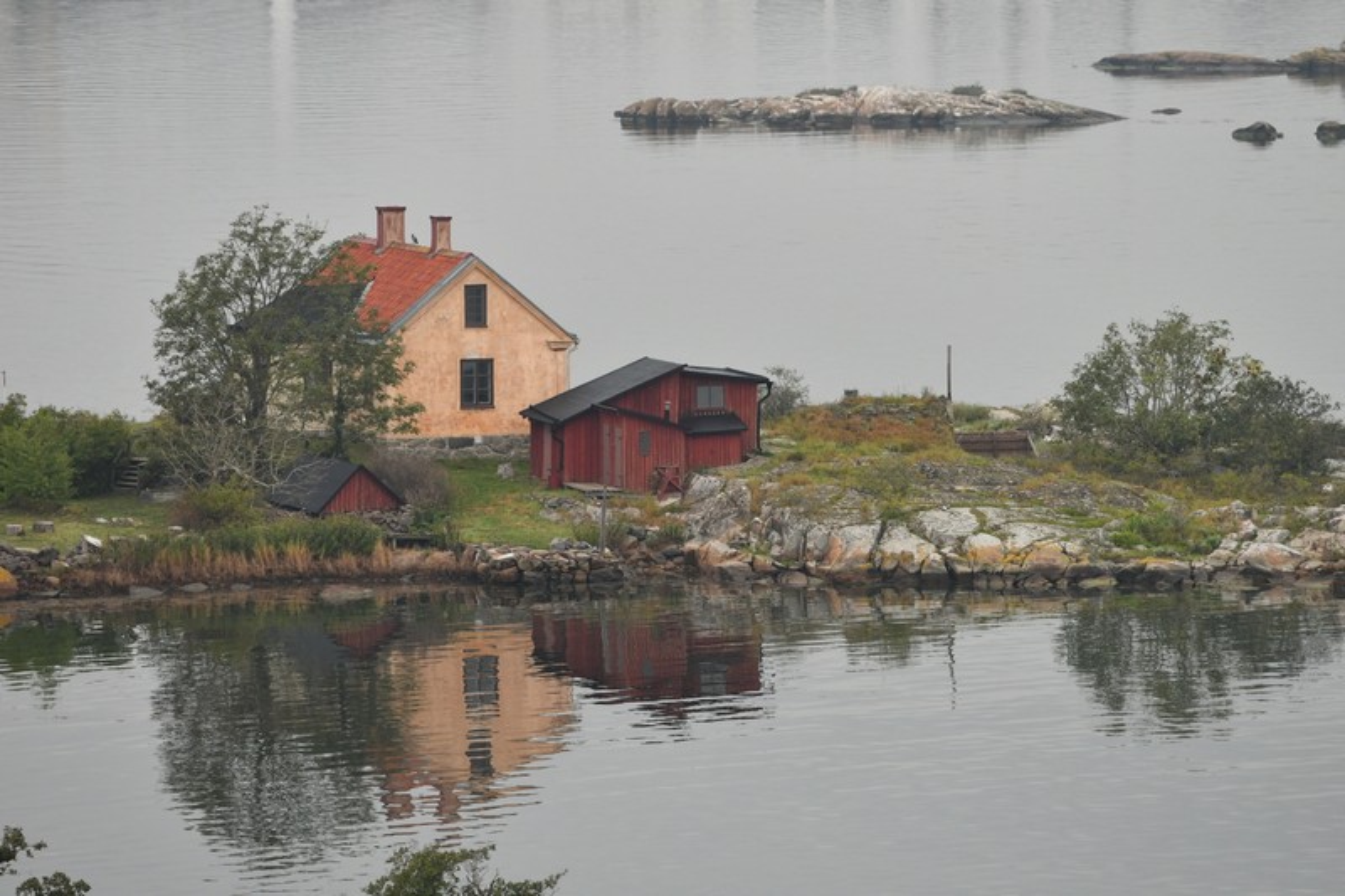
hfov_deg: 6.9
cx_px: 672
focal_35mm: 300
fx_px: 11205
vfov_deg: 4.6
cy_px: 448
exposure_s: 1/500
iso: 320
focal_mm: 200
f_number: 3.5
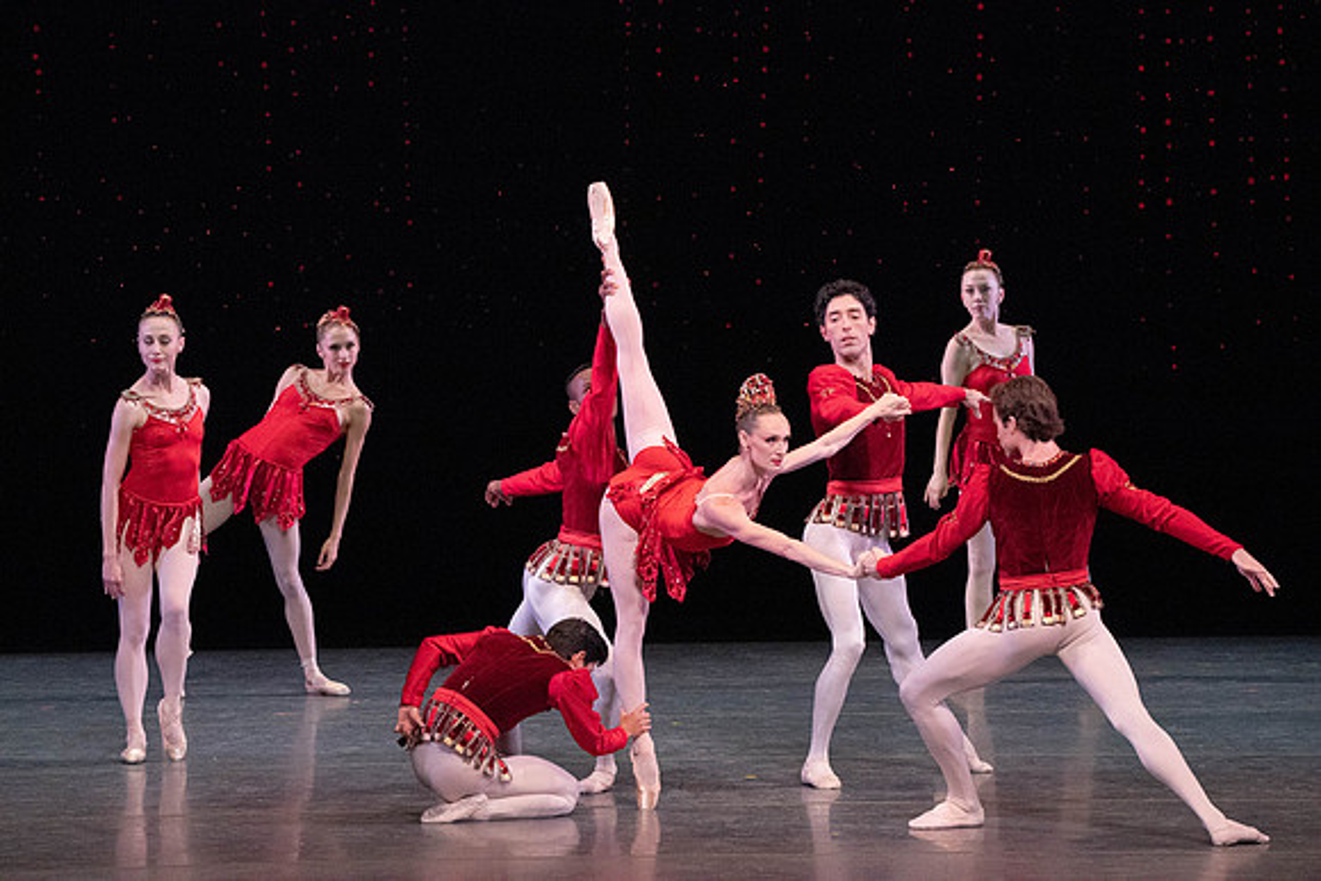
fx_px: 11010
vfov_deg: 4.6
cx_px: 660
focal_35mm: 300
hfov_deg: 6.9
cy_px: 440
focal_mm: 300
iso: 16000
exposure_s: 1/500
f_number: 11
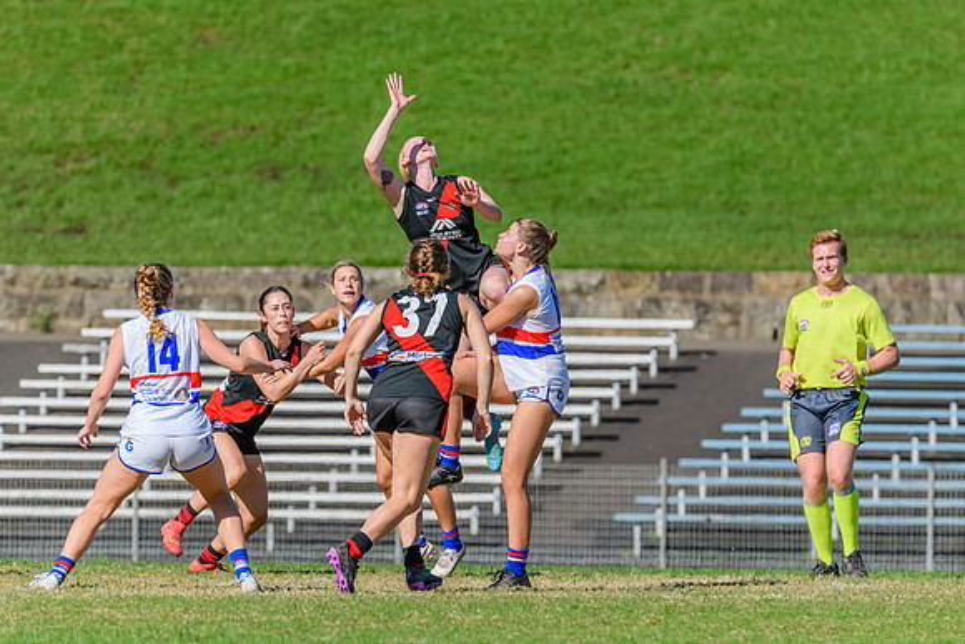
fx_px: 14499
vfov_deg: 2.5
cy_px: 280
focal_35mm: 541
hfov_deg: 3.8
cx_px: 508
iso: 640
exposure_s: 1/1600
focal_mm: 420
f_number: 9
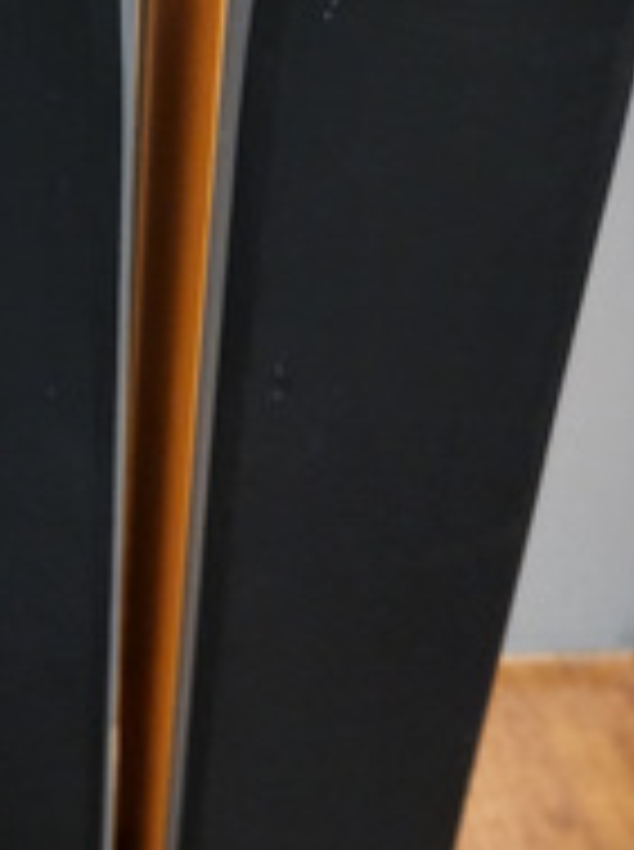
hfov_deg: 23.5
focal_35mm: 61
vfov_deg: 31.7
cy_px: 499
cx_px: 97
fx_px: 1495
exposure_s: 1/100
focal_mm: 5.4
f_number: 1.8
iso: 800
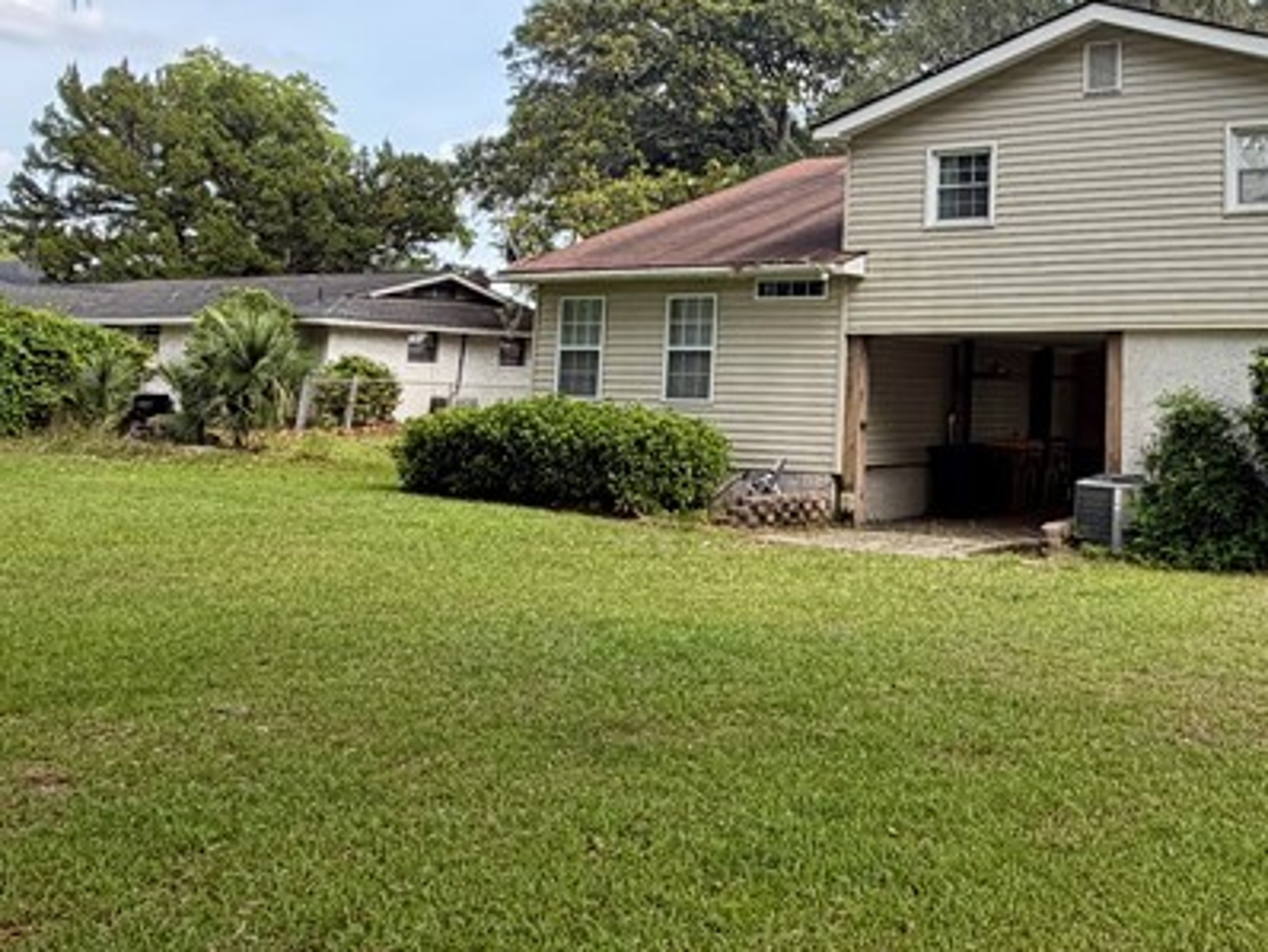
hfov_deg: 46.7
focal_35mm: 36
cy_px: 248
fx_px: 1319
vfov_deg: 38.8
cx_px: 1121
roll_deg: -2.0
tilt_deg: +5.7
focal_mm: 2.22
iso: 40
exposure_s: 1/554
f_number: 2.2
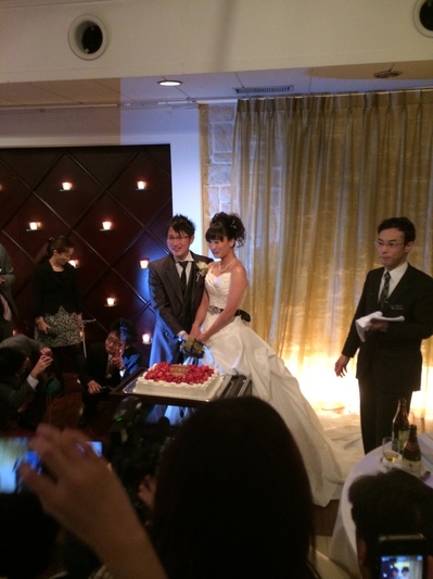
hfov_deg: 46.7
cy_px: 290
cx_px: 216
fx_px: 501
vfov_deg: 60.0
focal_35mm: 30
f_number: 2.2
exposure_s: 1/17
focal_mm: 4.12
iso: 320
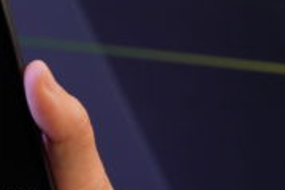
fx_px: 1219
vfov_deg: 8.9
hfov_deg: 13.2
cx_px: 8
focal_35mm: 154
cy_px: 39
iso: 320
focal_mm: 38
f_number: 4.5
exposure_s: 1/25
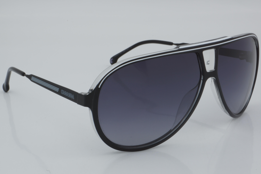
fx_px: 544
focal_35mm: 75
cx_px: 130
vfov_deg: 18.2
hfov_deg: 27.0
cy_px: 87
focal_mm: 50
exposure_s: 1/4
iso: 100
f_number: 32
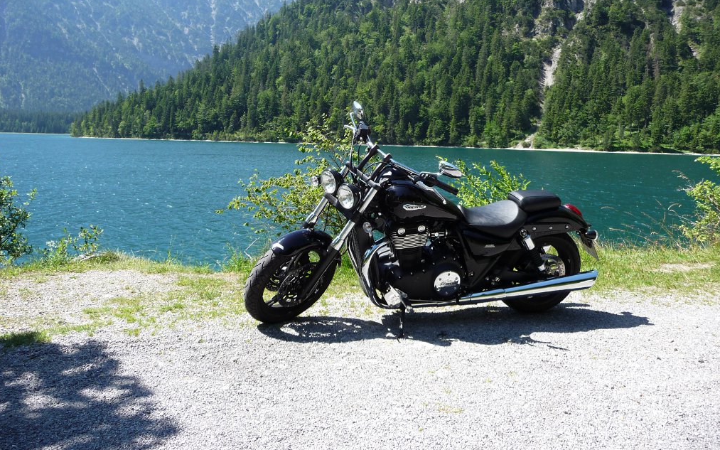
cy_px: 189
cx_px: 360
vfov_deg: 41.7
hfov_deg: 62.9
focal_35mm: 30
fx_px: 589
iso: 100
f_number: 3.3
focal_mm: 4.7
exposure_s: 1/400
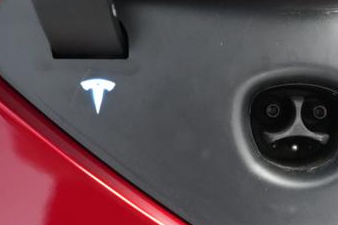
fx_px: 497
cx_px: 268
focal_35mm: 53
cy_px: 146
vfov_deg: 25.4
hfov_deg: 36.3
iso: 10000
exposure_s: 1/320
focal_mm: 28
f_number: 2.8
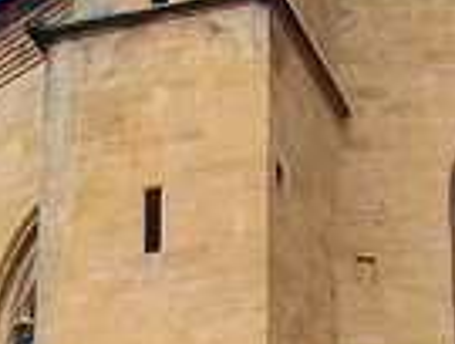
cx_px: 88
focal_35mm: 189
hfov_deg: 10.4
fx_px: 2491
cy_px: 590
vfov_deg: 7.7
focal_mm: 5.7
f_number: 5.5
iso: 80
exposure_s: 1/160
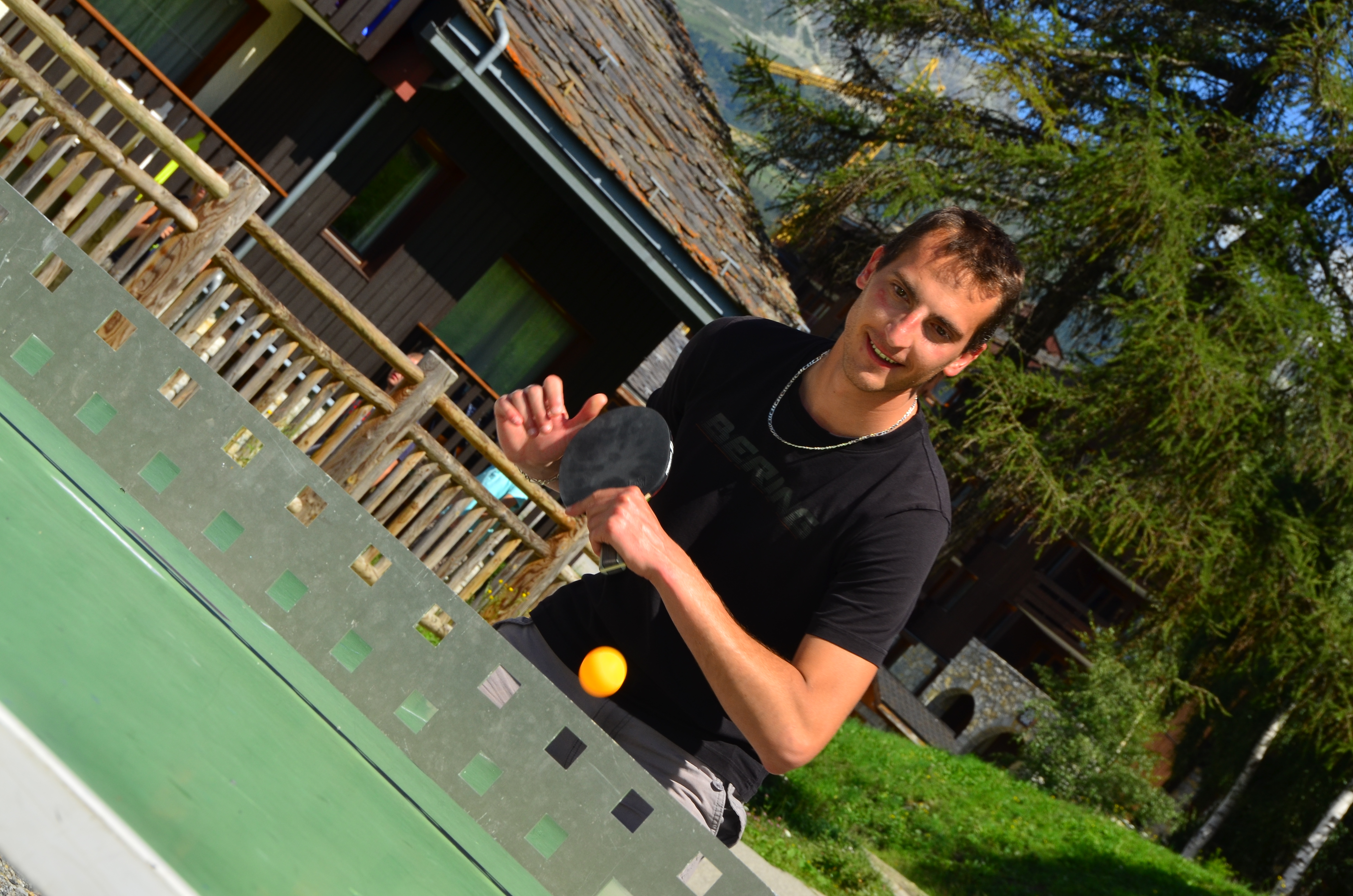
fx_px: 3938
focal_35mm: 105
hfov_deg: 19.5
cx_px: 676
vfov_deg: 13.0
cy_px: 448
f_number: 14
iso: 200
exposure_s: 1/250
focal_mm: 70
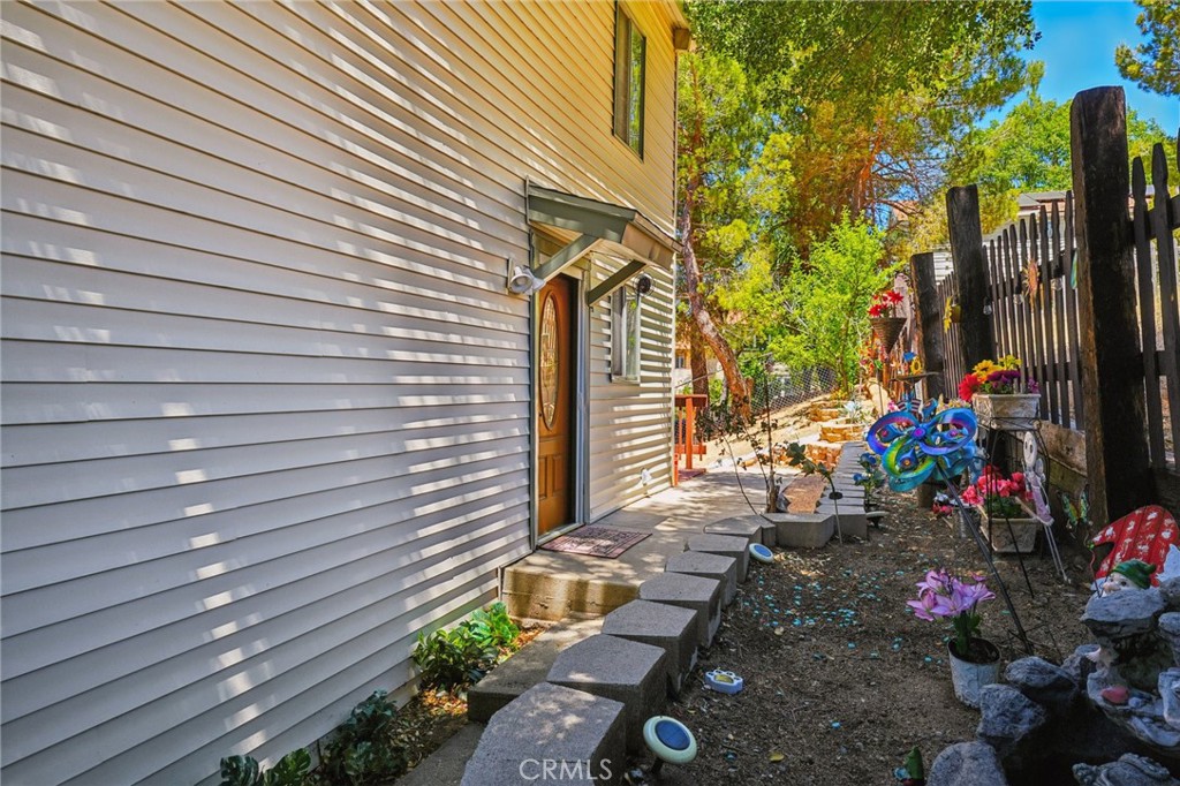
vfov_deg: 53.1
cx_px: 590
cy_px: 393
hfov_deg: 73.8
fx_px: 786
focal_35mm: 24
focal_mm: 24
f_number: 8
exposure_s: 1/60
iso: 100
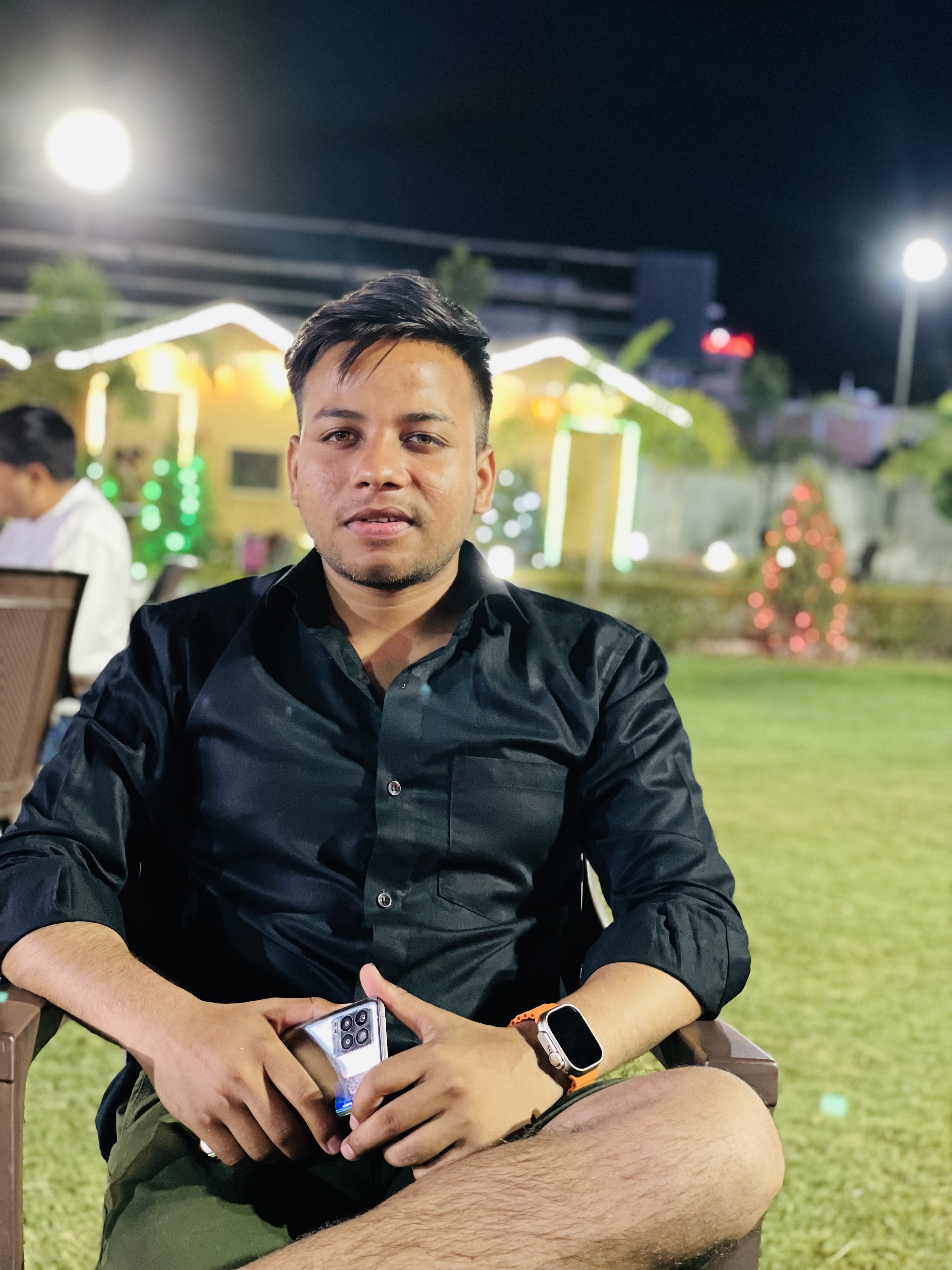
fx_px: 1907
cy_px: 635
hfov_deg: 28.0
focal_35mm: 52
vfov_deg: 36.8
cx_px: 476
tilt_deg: -3.4
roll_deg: -3.3
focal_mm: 6
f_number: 2
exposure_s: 1/20
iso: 500
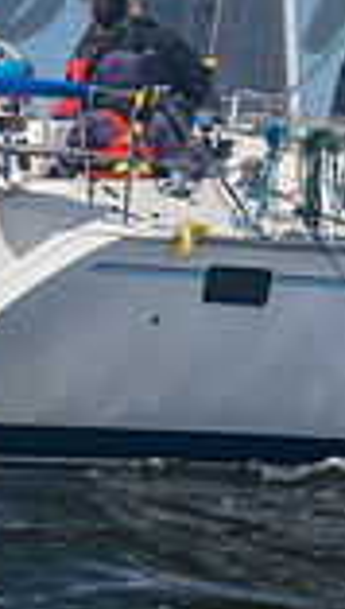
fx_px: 6726
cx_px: 744
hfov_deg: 2.9
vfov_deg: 5.2
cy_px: -38
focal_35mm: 416
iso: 100
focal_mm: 89
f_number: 6.3
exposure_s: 1/250
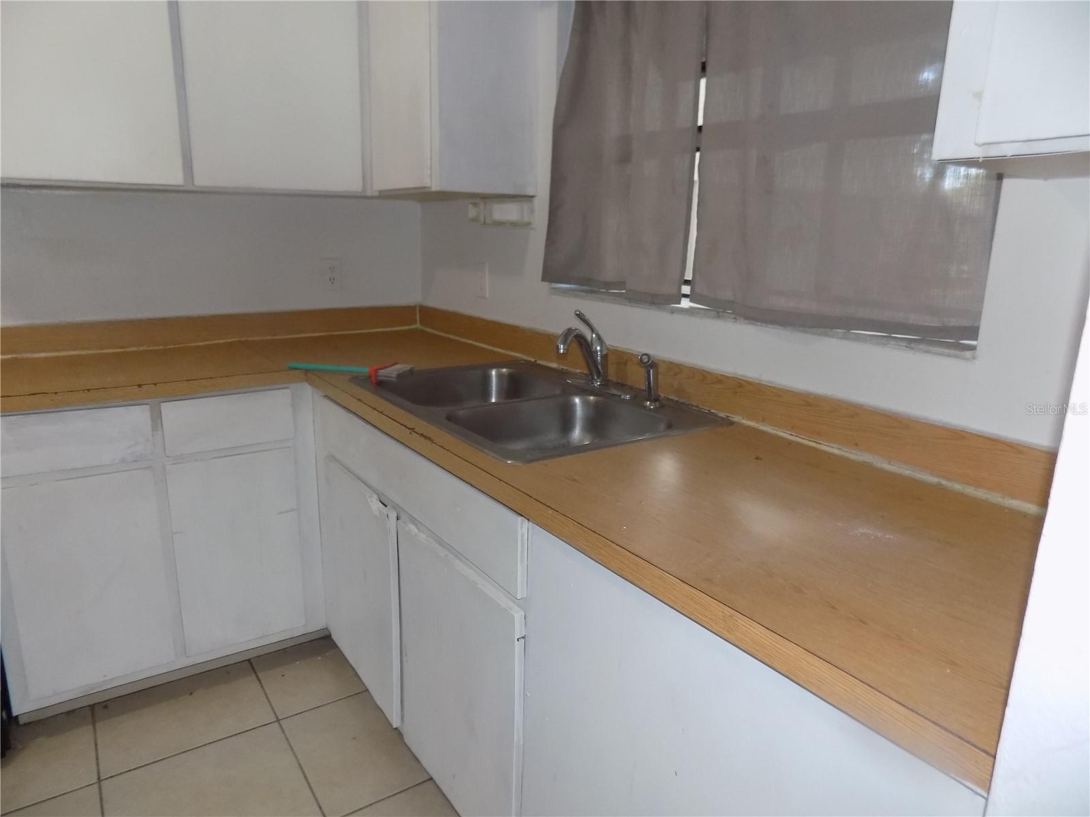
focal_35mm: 23
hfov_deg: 73.9
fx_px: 724
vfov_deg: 58.9
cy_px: 408
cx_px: 545
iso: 200
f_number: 3.1
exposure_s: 1/30
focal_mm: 4
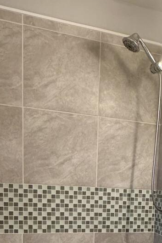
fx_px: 371
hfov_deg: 23.3
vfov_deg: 33.4
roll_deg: -4.4
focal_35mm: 55
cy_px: 239
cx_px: 172
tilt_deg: -9.1
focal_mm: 2.22
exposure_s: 1/120
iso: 200
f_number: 2.2
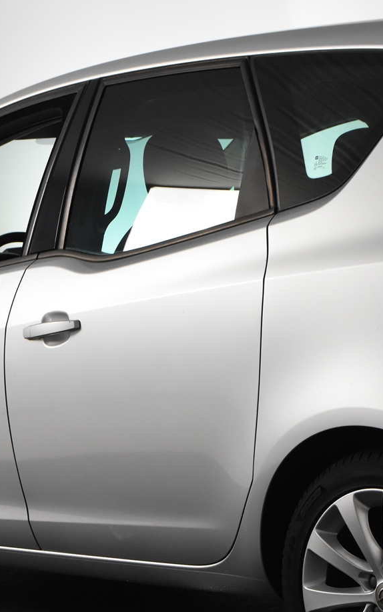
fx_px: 1654
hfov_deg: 13.2
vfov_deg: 21.0
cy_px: 367
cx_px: 290
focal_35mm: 99
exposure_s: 1/125
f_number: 5.6
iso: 1600
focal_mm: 31
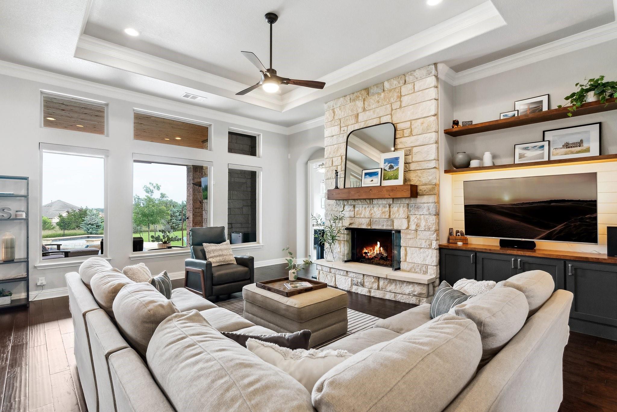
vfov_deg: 73.8
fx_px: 274
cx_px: 308
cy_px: 206
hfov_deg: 96.7
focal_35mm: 16
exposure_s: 1/100
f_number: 8
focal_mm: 16
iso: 2000
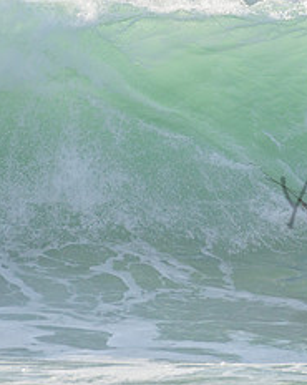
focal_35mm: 1440
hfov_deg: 1.1
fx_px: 16387
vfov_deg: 1.3
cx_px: 401
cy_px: 116
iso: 400
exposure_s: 1/2000
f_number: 5.6
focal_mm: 500
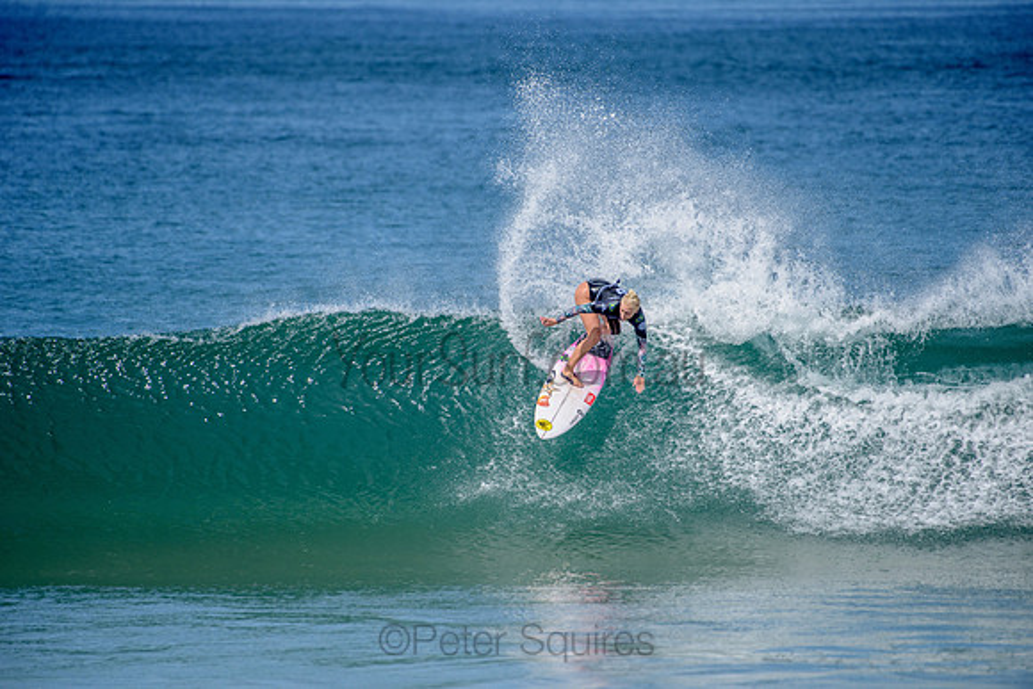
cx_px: 516
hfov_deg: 4.1
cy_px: 344
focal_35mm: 500
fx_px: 14350
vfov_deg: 2.8
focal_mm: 500
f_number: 6.3
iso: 250
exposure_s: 1/2500
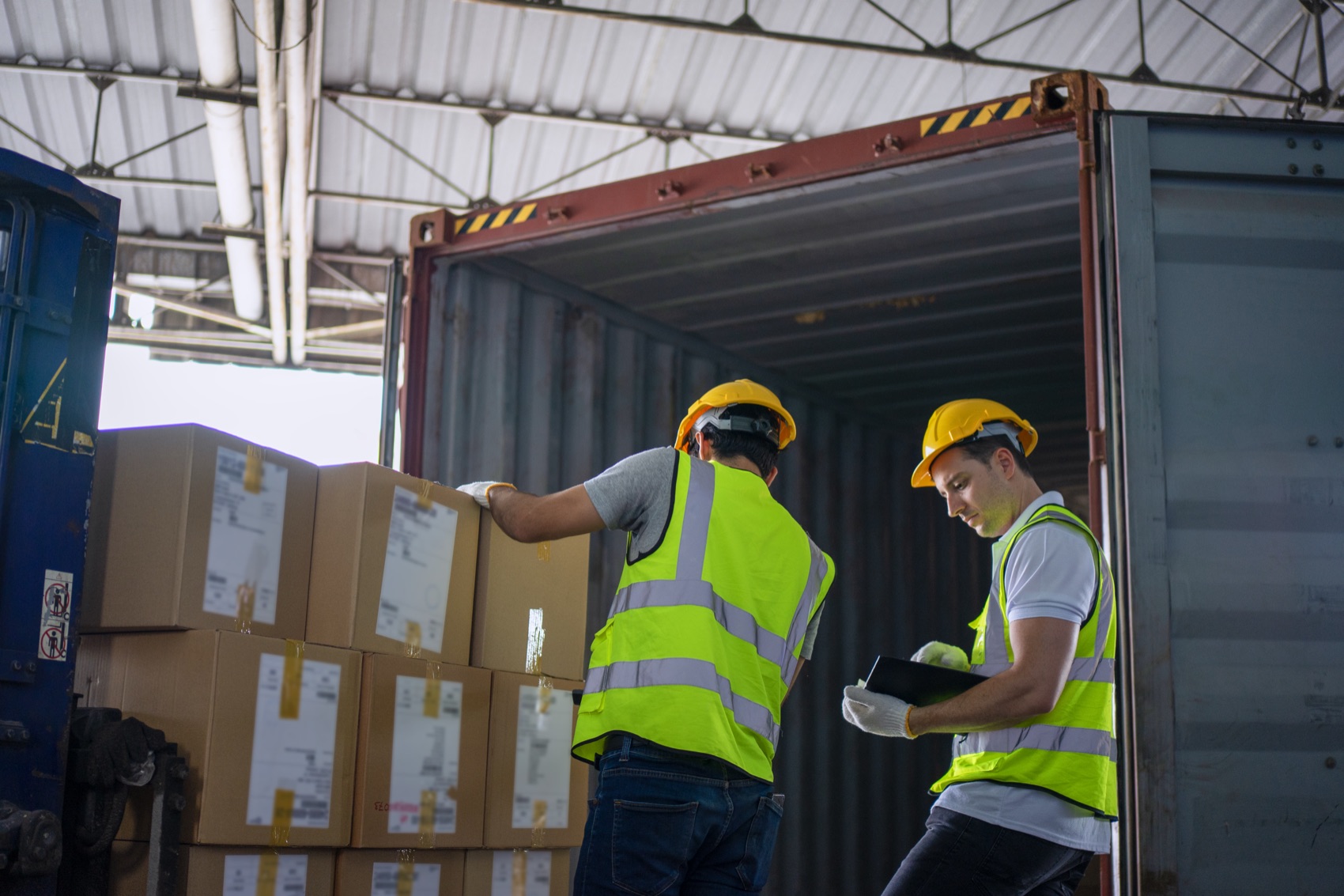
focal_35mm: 45
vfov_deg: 29.9
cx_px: 672
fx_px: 1680
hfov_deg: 43.6
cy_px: 448
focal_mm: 45
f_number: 1.8
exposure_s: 1/250
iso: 400
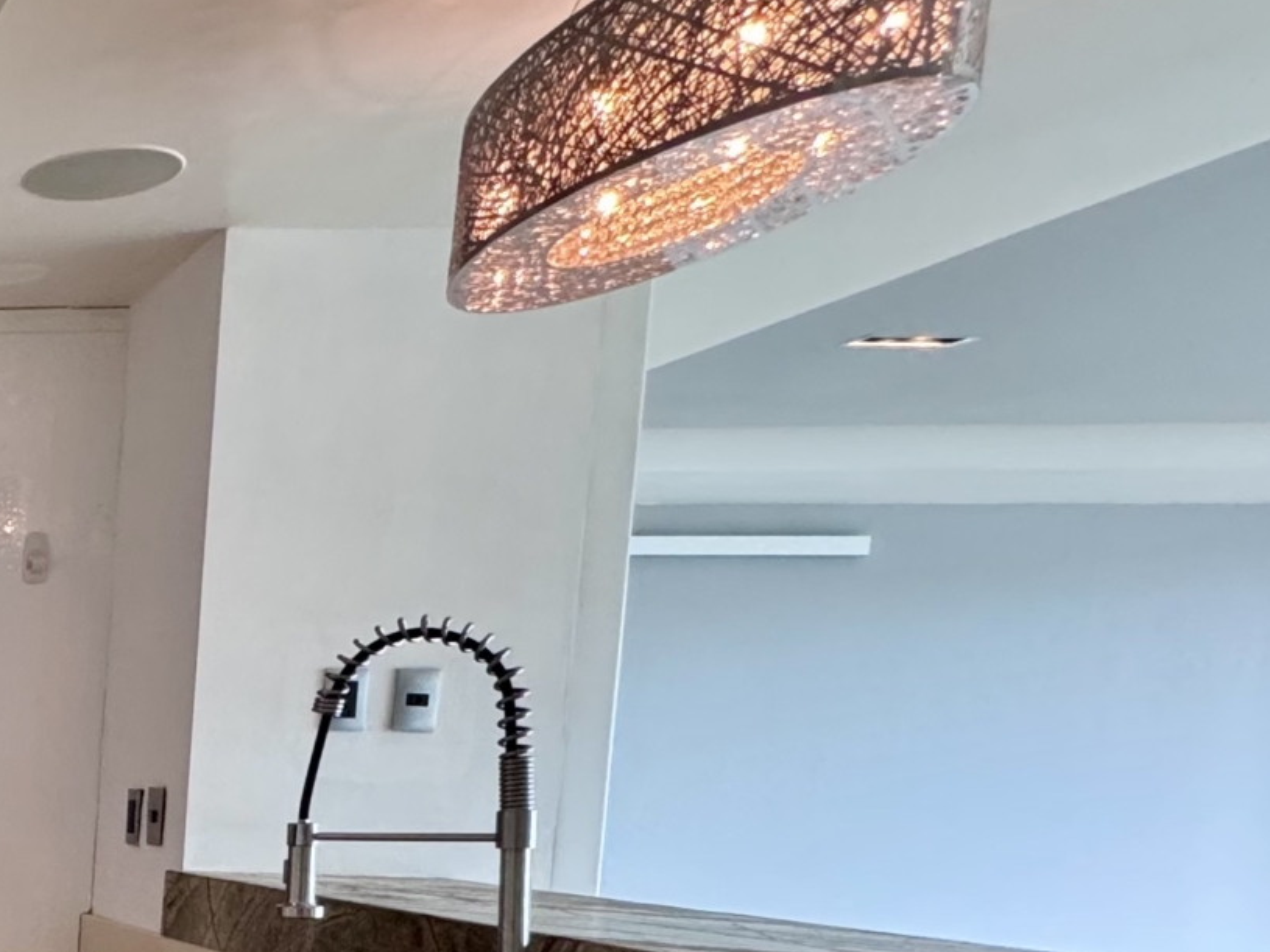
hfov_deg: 28.5
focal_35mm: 44
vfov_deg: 30.7
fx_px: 1614
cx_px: -619
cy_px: 938
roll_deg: -0.5
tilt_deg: -6.6
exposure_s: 1/120
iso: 320
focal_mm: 2.22
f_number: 2.2
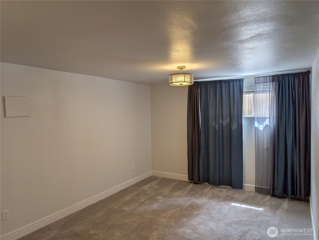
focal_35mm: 24
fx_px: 221
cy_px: 120
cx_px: 160
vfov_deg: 56.9
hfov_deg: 71.5
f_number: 1.68
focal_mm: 6.9
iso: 26
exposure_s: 1/305
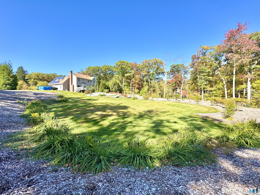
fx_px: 105
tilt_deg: -0.3
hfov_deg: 102.1
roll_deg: +0.5
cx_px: 130
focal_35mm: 14
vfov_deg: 85.7
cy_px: 98
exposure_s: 1/763
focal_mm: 2.22
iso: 50
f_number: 2.2
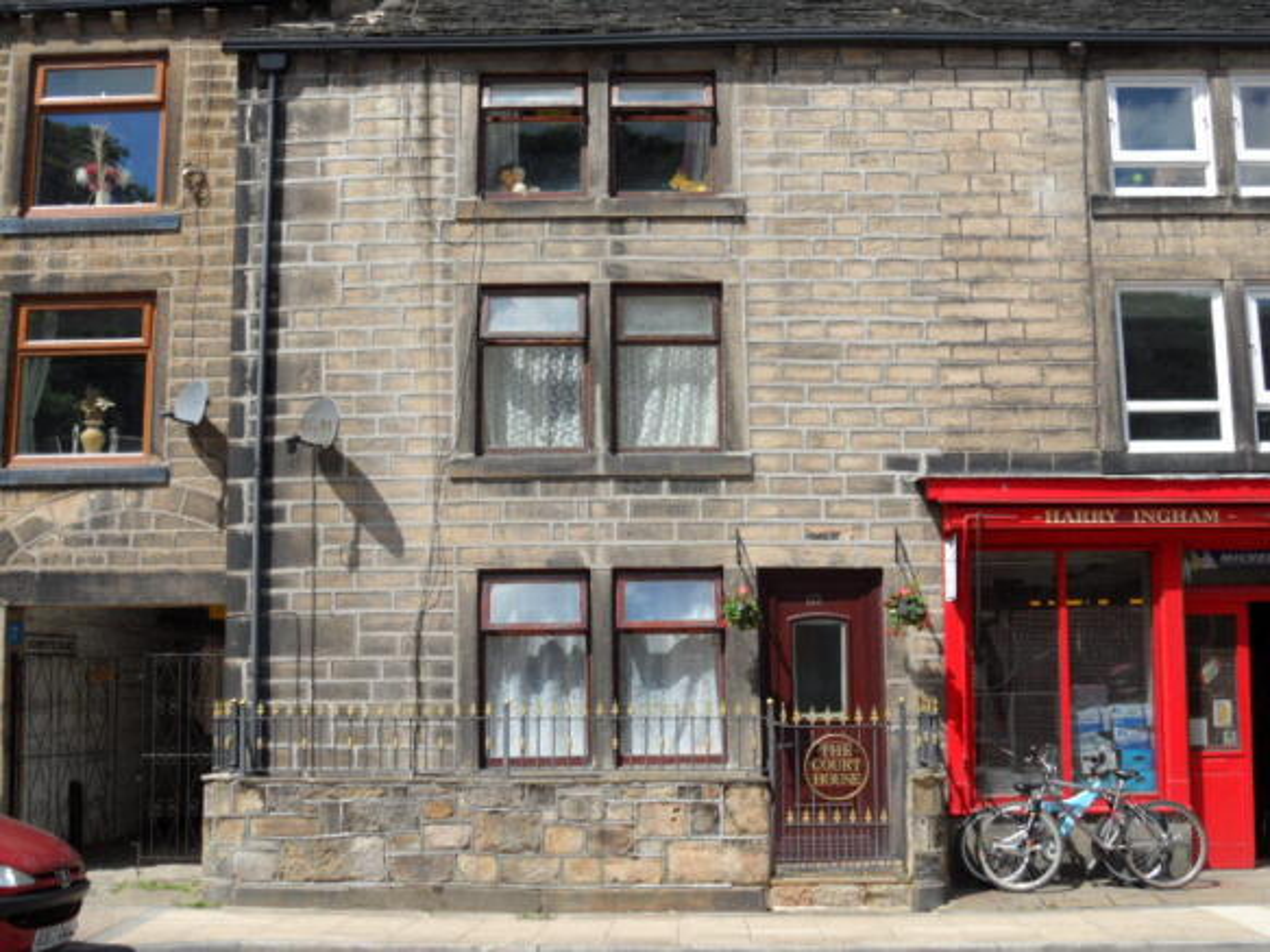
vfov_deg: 35.9
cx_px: 635
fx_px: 1467
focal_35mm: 40
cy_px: 476
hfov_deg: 46.8
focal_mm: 6.5
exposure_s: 1/750
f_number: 3.6
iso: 80
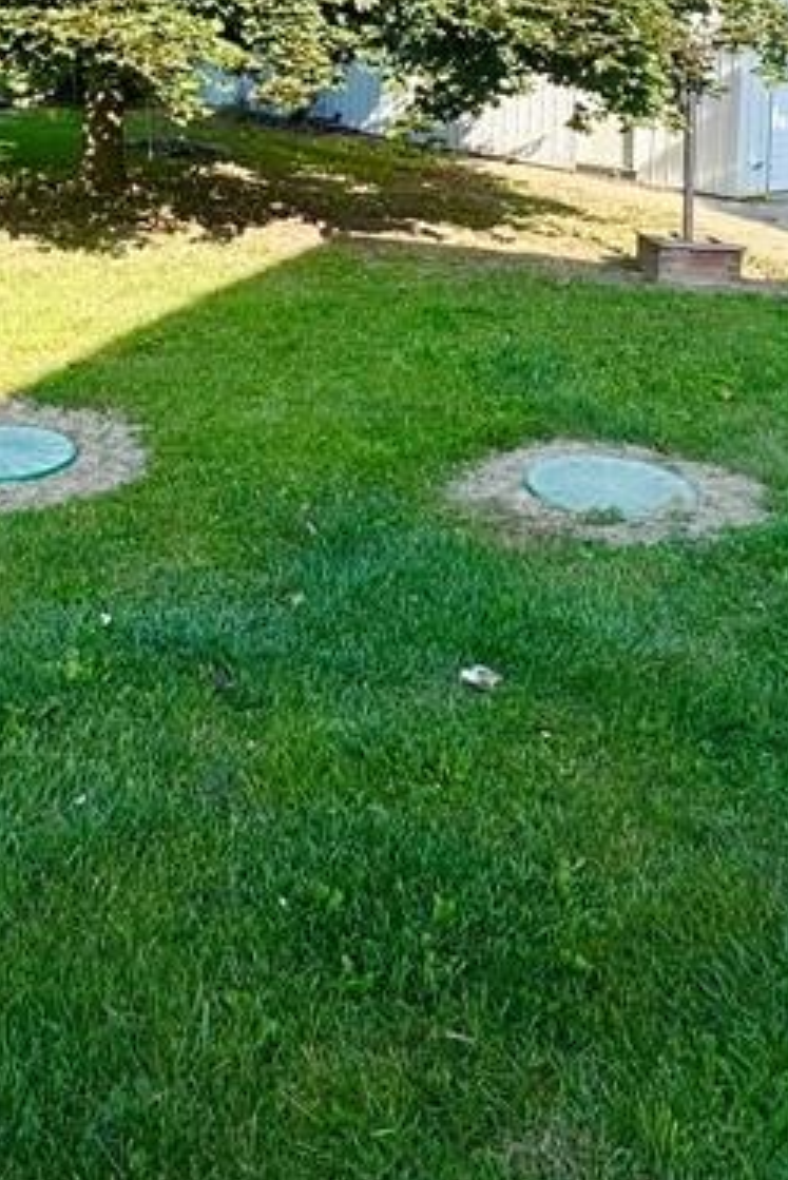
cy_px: 28
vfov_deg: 42.5
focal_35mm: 40
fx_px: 1312
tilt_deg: -2.1
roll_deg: -0.5
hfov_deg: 33.2
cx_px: 266
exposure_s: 1/615
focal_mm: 2.22
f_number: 2.2
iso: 40
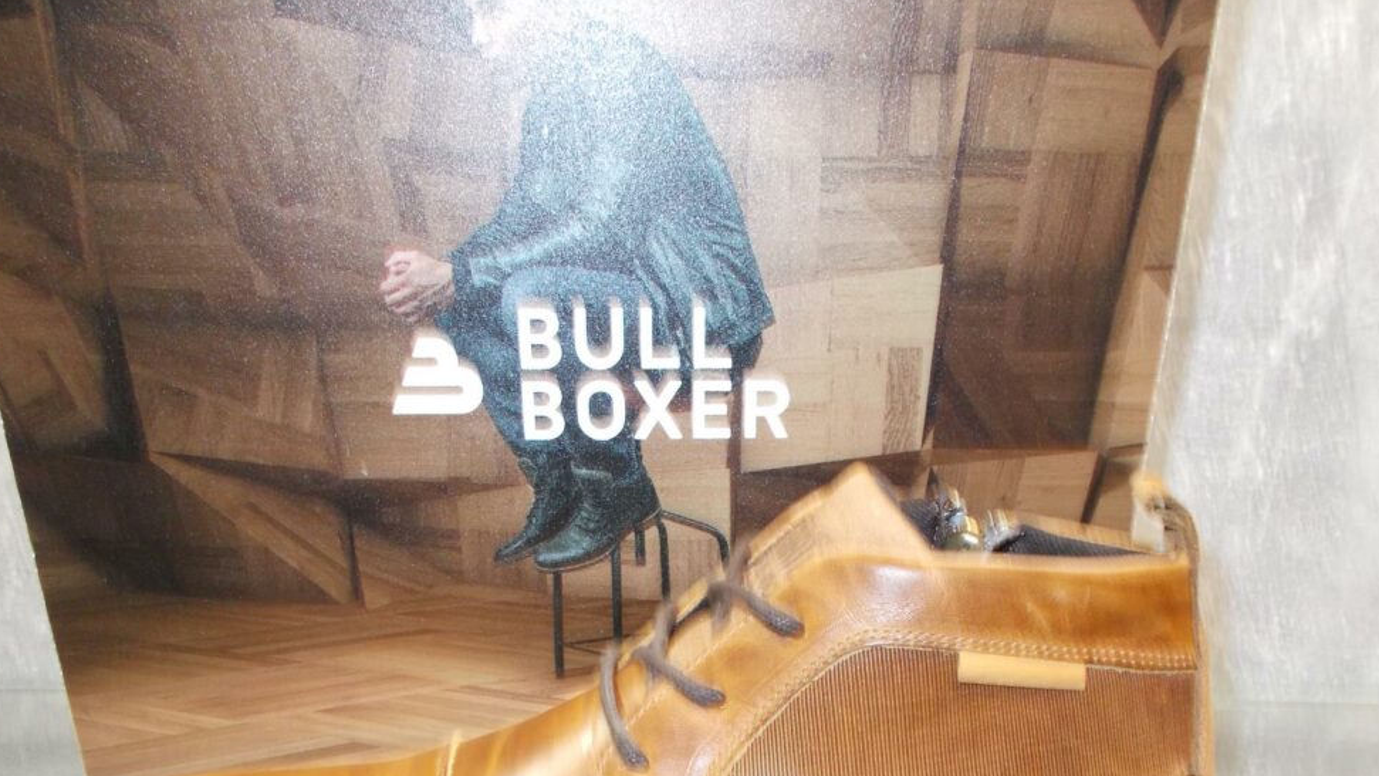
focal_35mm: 35
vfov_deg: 32.7
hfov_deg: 56.6
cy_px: 624
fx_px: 1280
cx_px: 719
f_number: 3.2
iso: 200
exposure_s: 1/25
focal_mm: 4.6
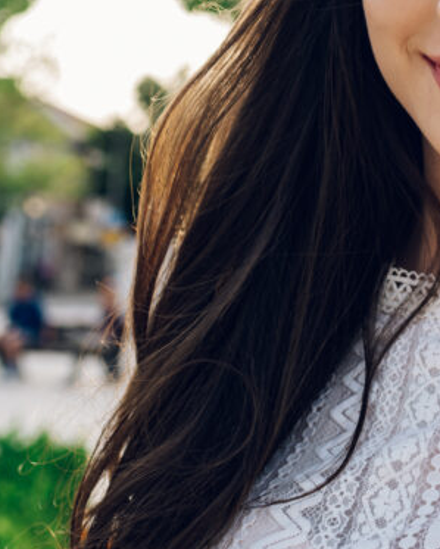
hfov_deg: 16.1
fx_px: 1463
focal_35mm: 90
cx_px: 596
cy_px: 194
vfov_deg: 21.2
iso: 50
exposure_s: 1/200
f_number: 3.5
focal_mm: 35
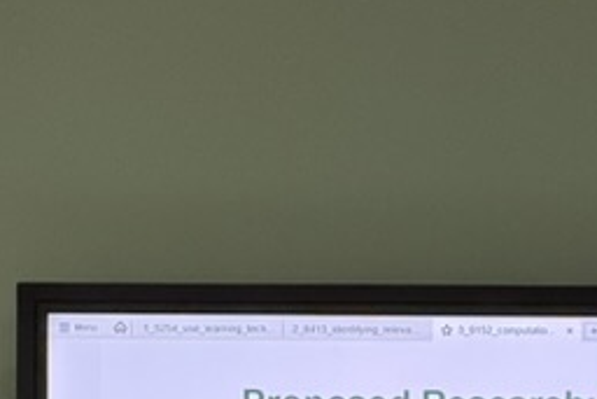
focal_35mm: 416
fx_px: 6902
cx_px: 669
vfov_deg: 3.3
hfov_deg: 4.9
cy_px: 716
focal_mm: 16.89
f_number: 2.8
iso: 125
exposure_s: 1/121
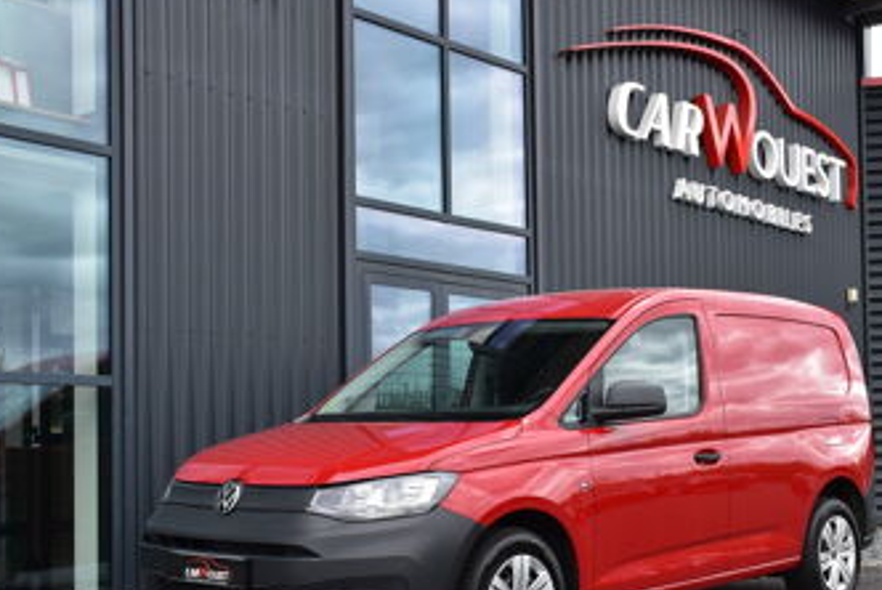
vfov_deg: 25.9
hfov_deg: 37.9
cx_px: 558
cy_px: 391
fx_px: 1275
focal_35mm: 52
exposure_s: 1/160
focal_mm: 24
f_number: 9
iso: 400
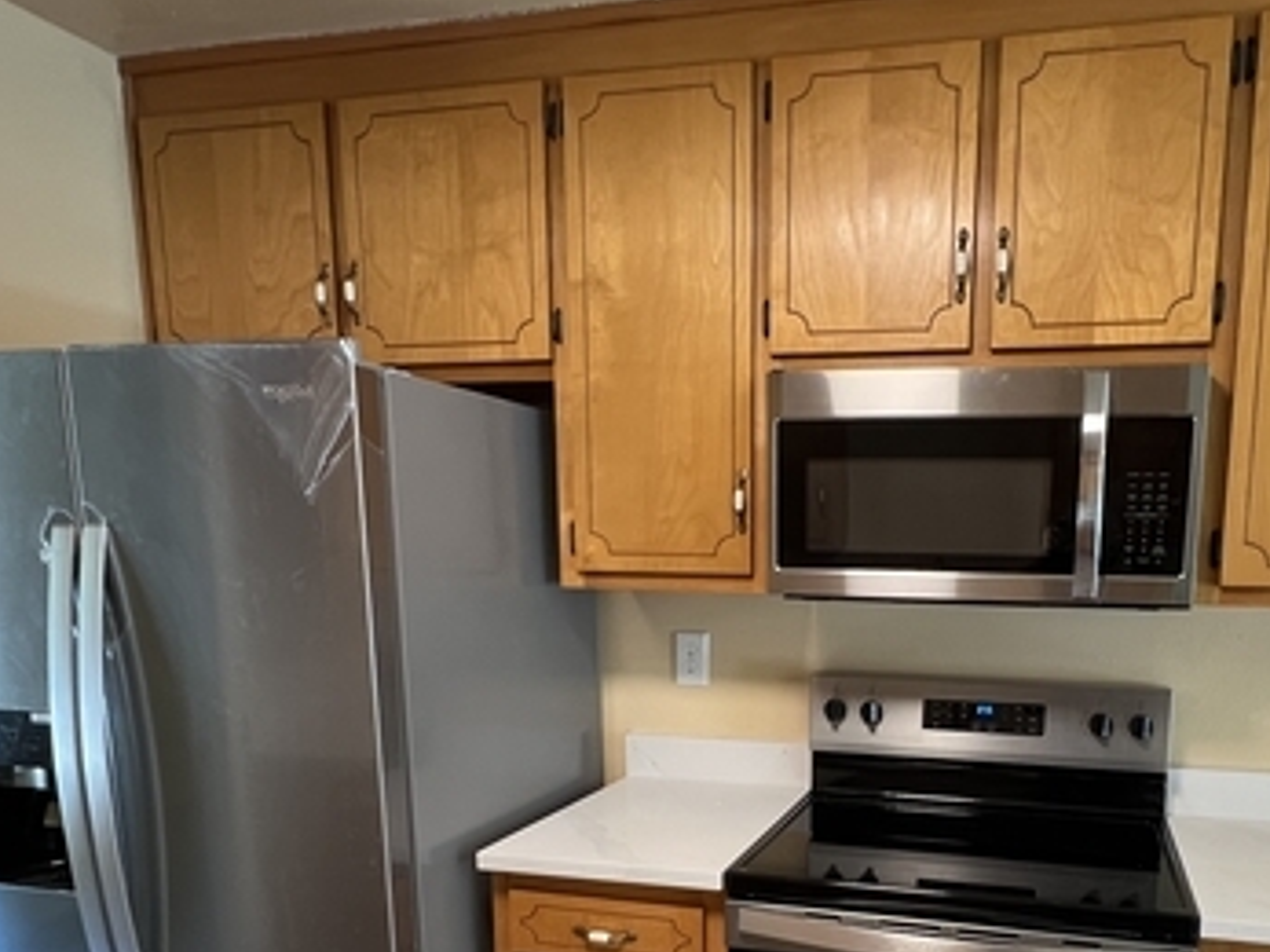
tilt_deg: -9.7
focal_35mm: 25
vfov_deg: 52.7
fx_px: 917
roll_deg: -1.2
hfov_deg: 67.6
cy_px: 703
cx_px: 844
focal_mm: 1.57
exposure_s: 1/60
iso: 250
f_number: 1.8
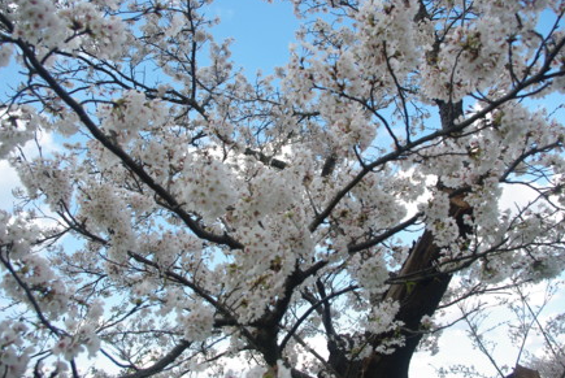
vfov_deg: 42.4
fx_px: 487
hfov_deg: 60.2
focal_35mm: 31
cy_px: 189
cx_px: 284
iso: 100
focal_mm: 20
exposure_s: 1/90
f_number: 6.7
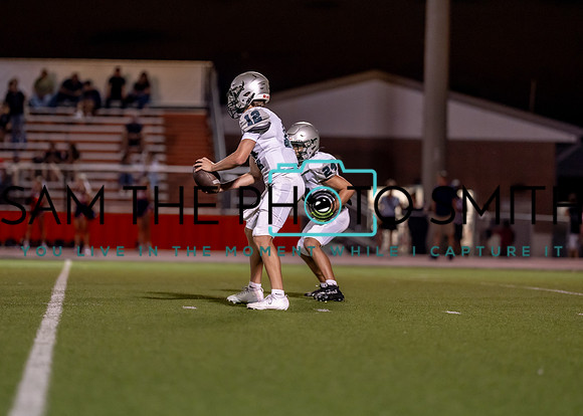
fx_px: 3088
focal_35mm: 187
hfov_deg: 10.8
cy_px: 184
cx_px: 264
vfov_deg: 7.7
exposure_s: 1/1000
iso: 1600
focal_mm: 135
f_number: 1.8
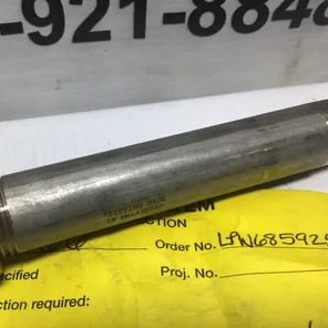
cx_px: 123
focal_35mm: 37
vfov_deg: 44.9
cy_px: 163
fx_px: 397
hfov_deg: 44.6
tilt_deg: -48.3
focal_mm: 3.3
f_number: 2.4
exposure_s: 1/125
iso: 25
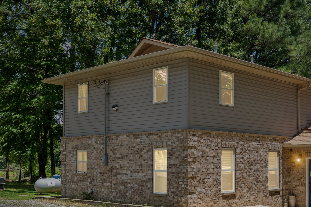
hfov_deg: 37.9
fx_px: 441
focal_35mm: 51
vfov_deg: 26.4
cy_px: 135
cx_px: 232
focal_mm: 34
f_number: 9
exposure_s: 1/400
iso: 800
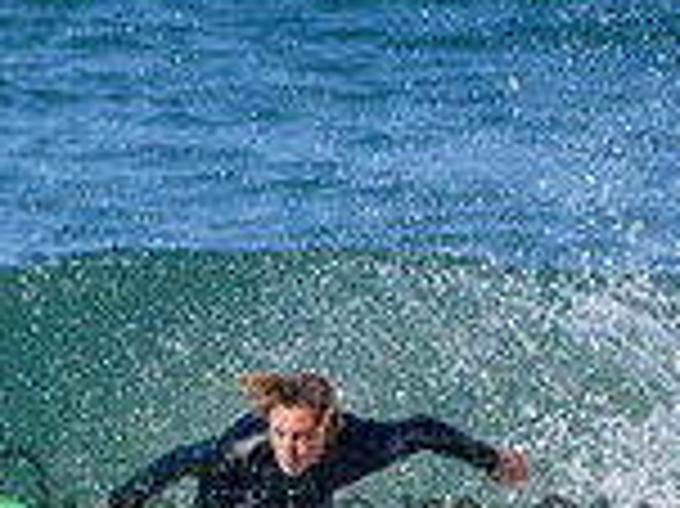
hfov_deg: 0.7
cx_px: 176
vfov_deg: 0.5
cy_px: 479
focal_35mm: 2776
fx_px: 54489
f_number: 5.6
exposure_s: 1/4000
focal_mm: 500
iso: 720
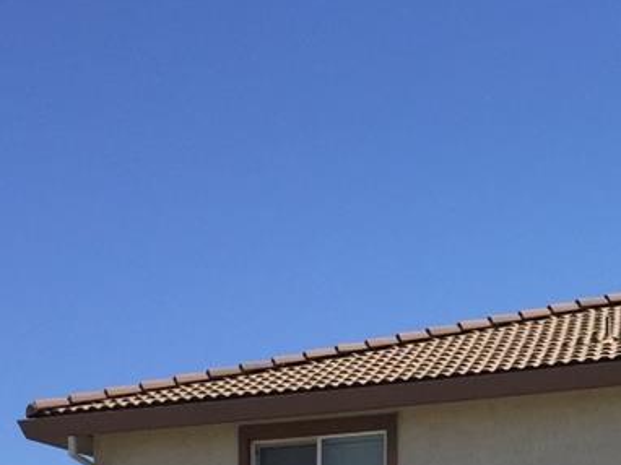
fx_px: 2044
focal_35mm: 114
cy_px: 883
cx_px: 777
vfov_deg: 11.8
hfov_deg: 16.5
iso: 32
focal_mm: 4.15
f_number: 2.2
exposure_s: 1/2326
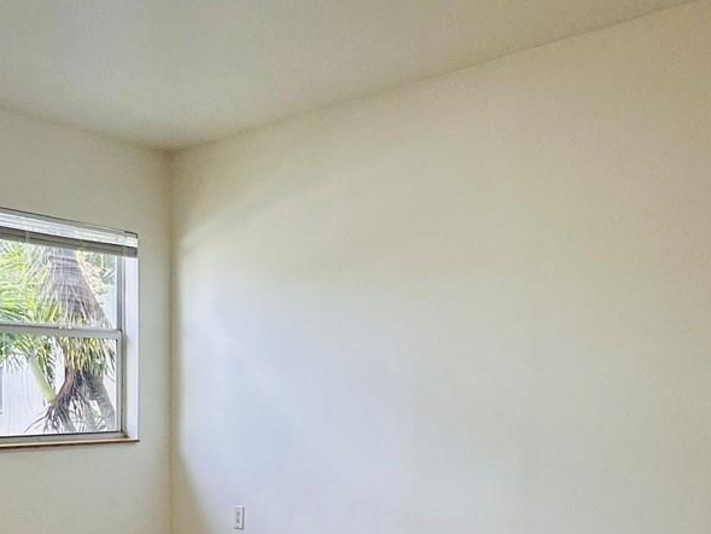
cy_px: 406
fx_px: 781
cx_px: 400
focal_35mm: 38
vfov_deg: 36.8
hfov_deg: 48.9
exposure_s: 1/120
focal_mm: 2.22
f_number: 2.2
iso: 100
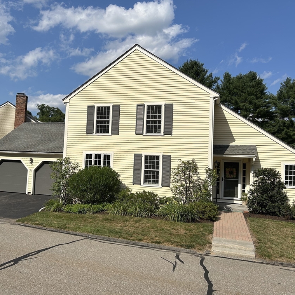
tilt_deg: +3.0
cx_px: 127
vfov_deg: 52.5
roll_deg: -2.7
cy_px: 146
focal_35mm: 31
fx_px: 299
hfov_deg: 52.4
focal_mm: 5.7
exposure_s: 1/8696
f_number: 1.5
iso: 50
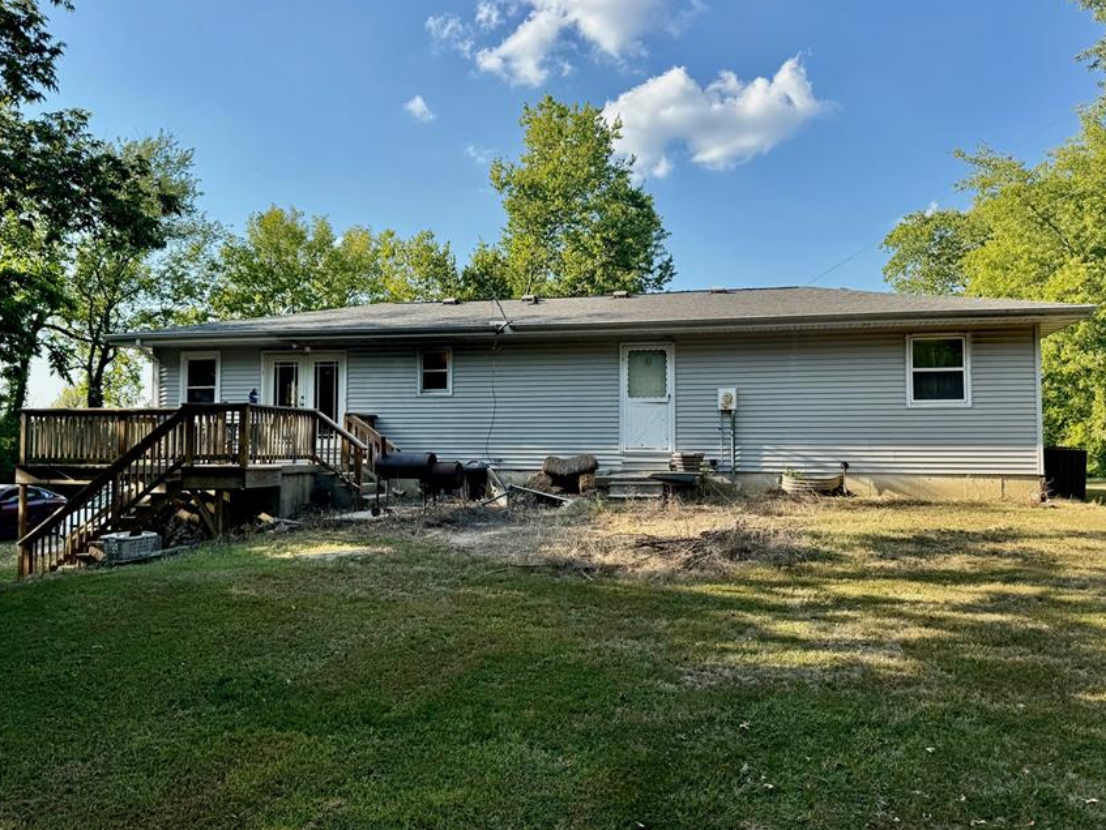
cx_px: 547
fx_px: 927
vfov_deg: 48.3
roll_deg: -0.5
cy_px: 408
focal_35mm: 29
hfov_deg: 61.6
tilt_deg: +2.4
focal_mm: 6.76
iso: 80
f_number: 1.78
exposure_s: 1/2174
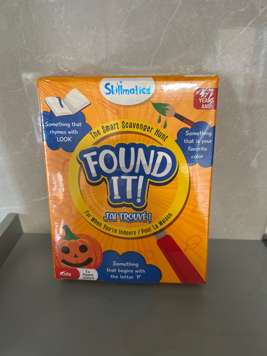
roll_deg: +2.2
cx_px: 134
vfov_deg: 67.3
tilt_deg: -28.5
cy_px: 178
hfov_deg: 53.1
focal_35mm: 26
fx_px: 267
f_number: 1.5
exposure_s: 1/50
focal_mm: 5.7
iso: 125
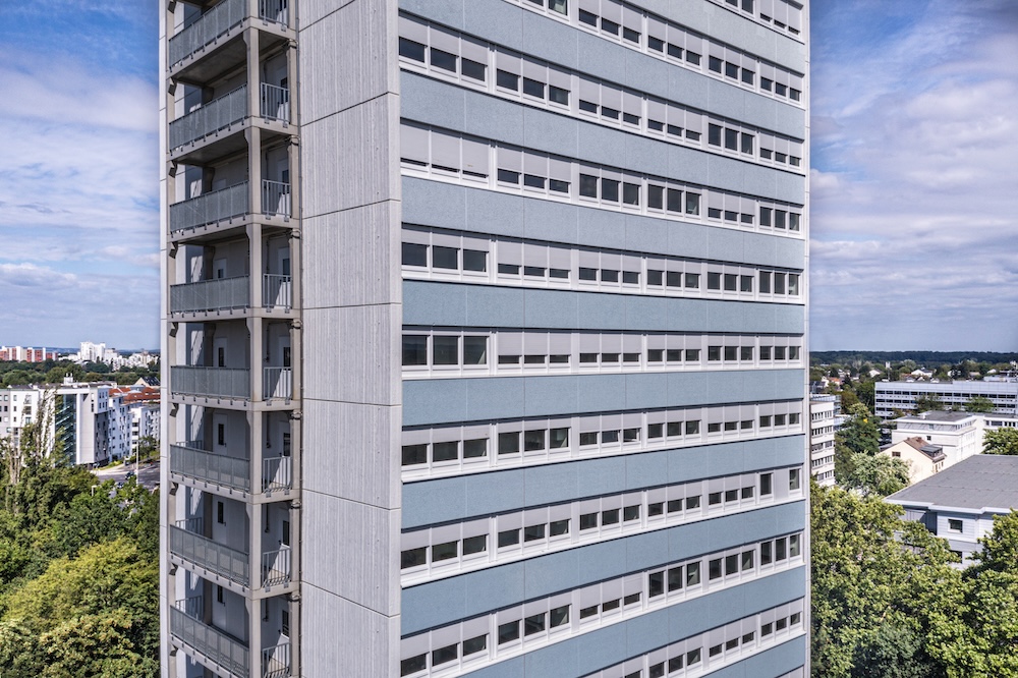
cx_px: 509
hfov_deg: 65.5
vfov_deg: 46.4
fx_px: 791
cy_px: 339
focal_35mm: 28
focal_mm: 10.26
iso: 100
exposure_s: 1/200
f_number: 11
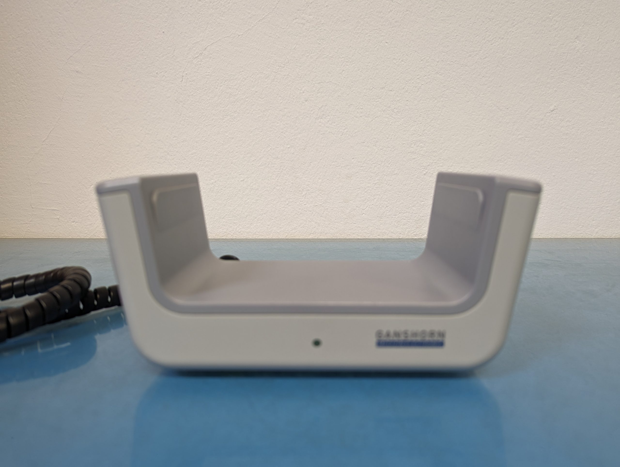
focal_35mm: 24
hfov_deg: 71.5
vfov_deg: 56.9
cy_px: 234
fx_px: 431
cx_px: 310
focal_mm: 6.81
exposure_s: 1/23.8
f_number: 1.85
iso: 97
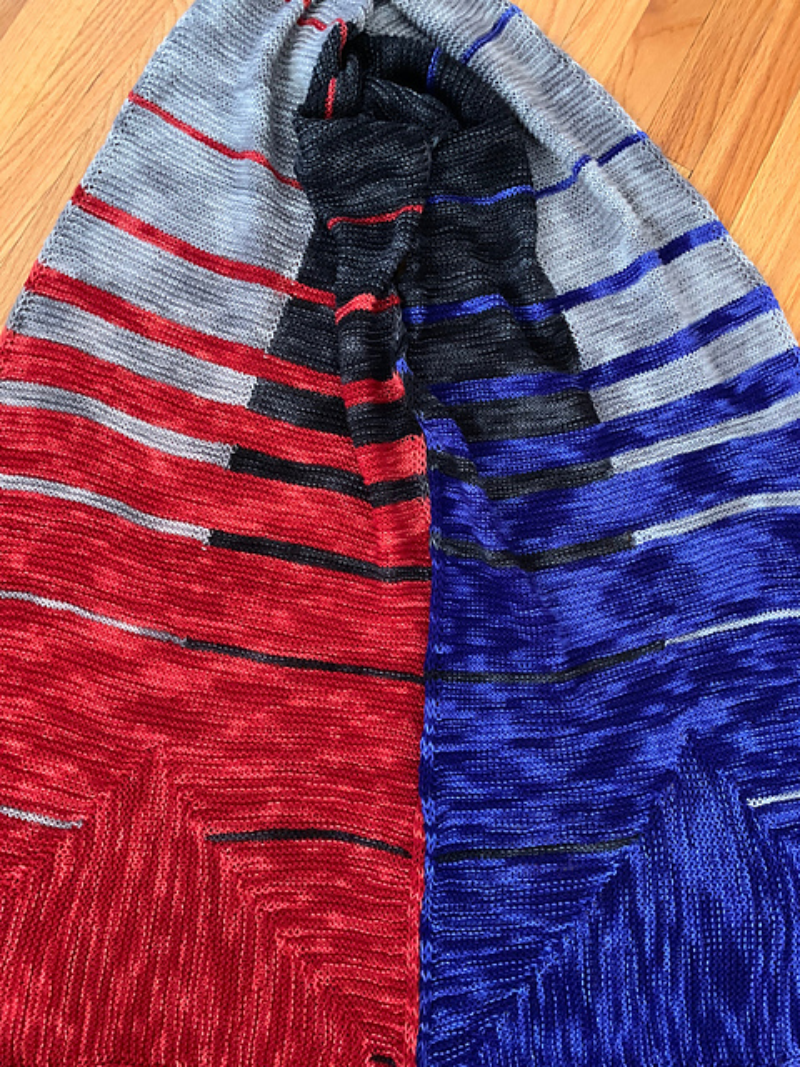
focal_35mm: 26
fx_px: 801
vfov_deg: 67.3
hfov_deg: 53.1
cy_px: 534
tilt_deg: -81.4
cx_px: 400
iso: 640
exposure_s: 1/30
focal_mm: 4.25
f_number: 1.8
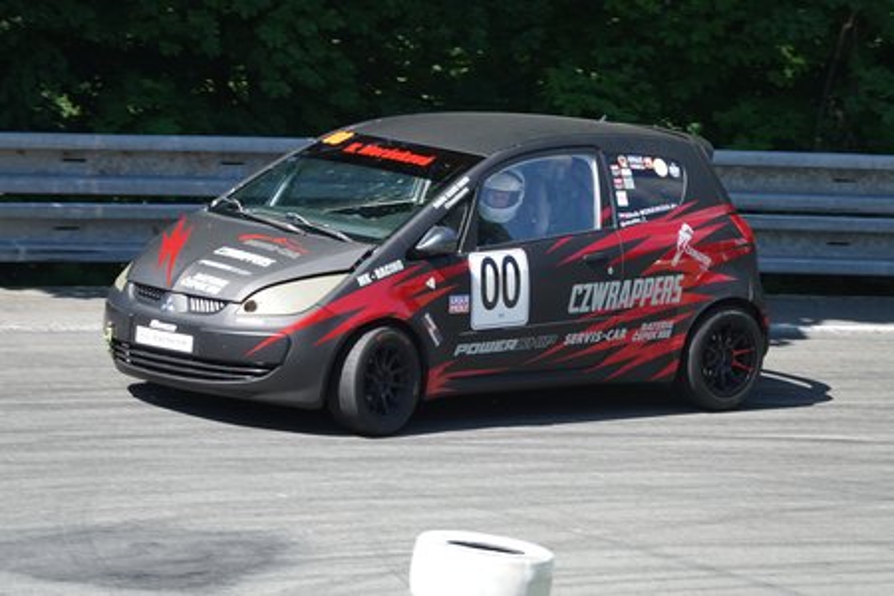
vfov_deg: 4.0
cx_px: 447
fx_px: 8468
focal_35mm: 341
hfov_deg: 6.0
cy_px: 298
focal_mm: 124.94
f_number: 4
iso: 250
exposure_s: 1/800
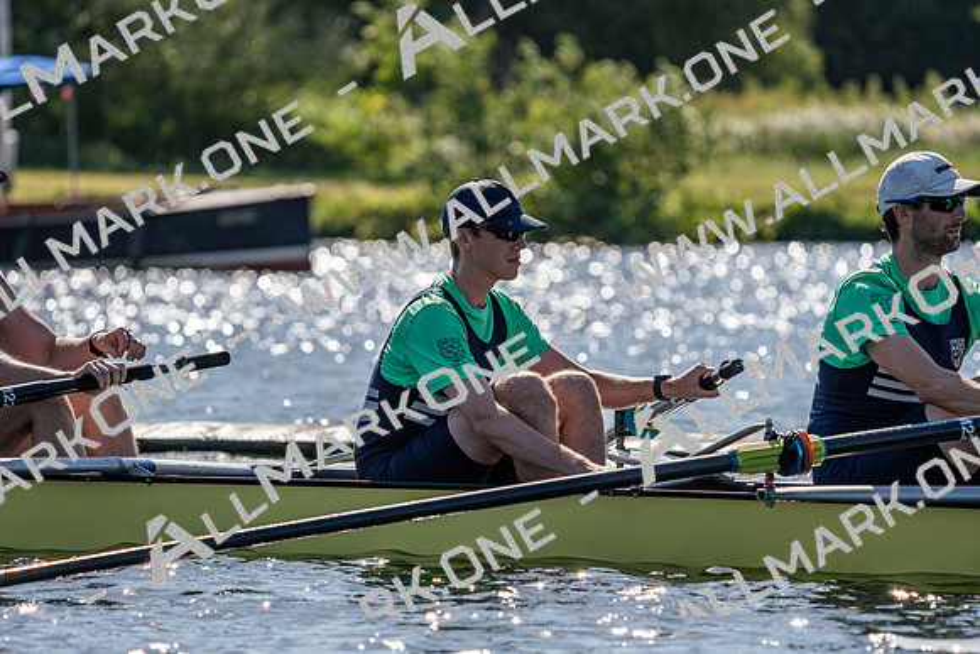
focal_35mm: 321
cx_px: 490
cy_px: 327
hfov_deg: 6.4
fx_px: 8740
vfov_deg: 4.3
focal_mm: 321
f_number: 6.3
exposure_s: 1/2000
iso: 250
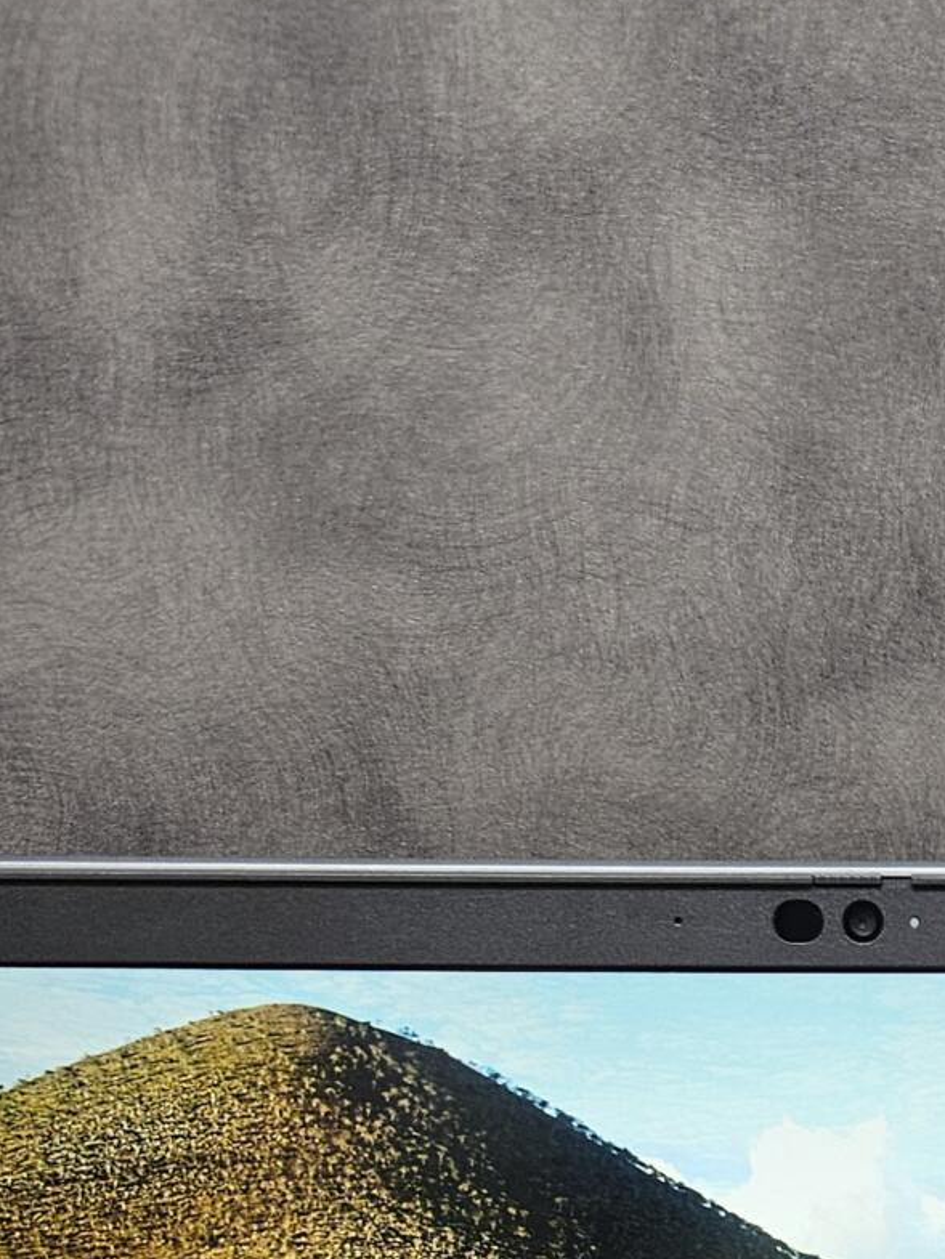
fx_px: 2729
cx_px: 886
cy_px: 1801
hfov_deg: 19.2
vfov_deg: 22.2
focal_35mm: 75
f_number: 1.8
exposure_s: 1/100
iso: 100
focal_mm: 5.4
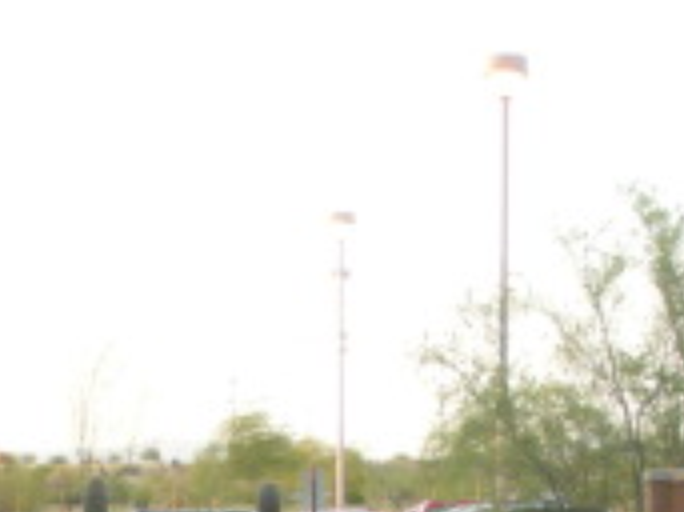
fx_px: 2666
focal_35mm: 135
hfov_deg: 14.6
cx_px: 292
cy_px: 848
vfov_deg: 10.5
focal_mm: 6.3
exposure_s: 1/48.2
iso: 284
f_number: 3.5
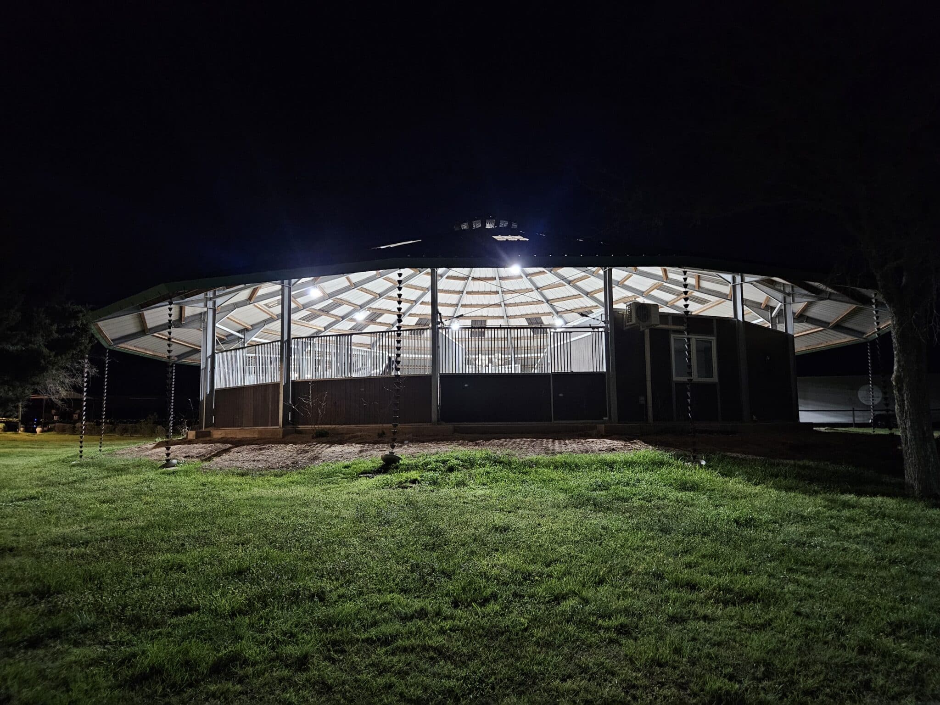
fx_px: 625
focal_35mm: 23
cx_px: 470
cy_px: 352
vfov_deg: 58.9
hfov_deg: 73.9
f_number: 1.8
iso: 500
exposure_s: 1/24
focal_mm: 5.4
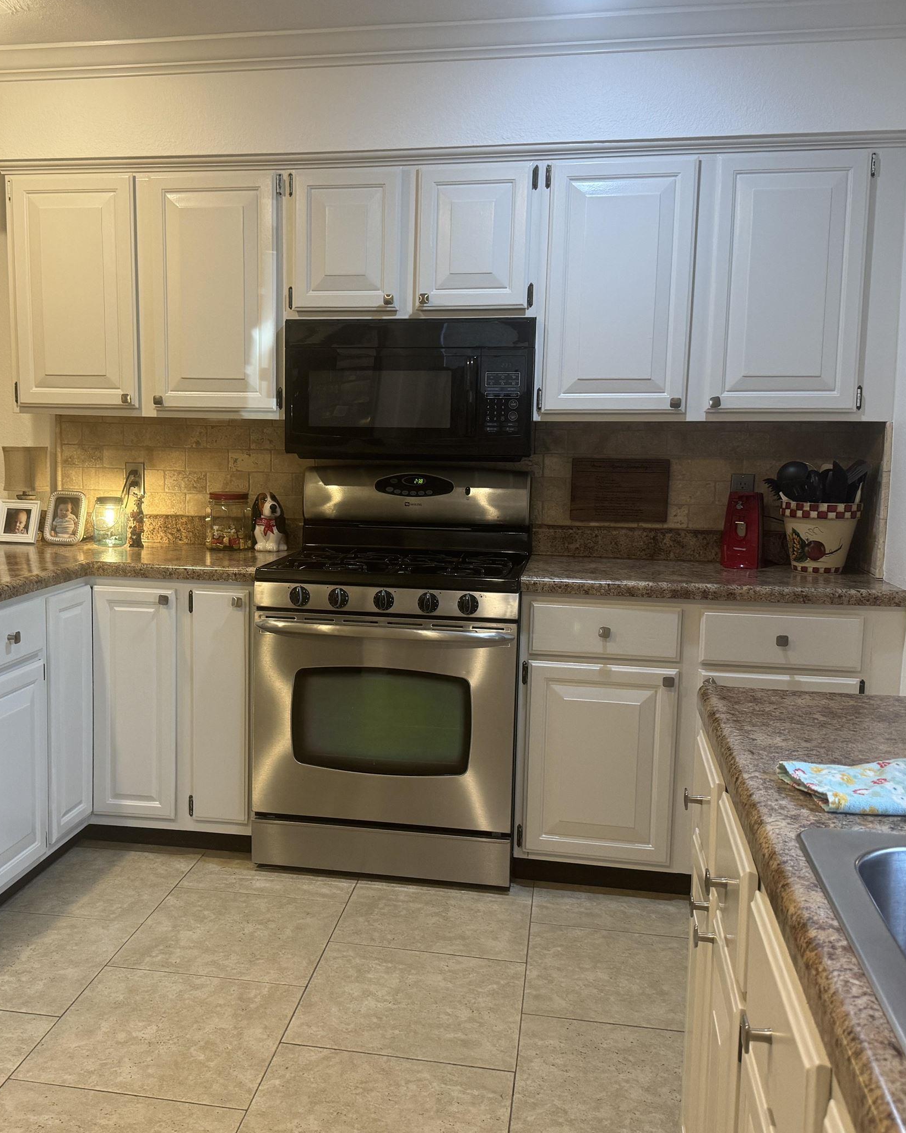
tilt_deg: -8.1
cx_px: 338
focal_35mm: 35
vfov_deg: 51.5
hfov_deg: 41.9
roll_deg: -0.5
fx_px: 1173
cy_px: 570
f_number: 1.78
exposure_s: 1/60
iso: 160
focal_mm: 6.76
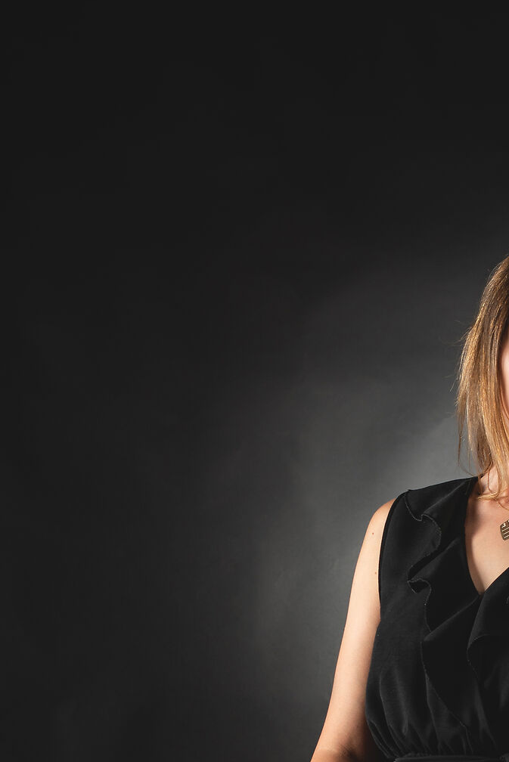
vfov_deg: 17.0
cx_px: 394
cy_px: 648
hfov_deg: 11.5
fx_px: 2521
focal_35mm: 119
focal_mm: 50
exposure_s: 1/160
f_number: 5
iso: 125
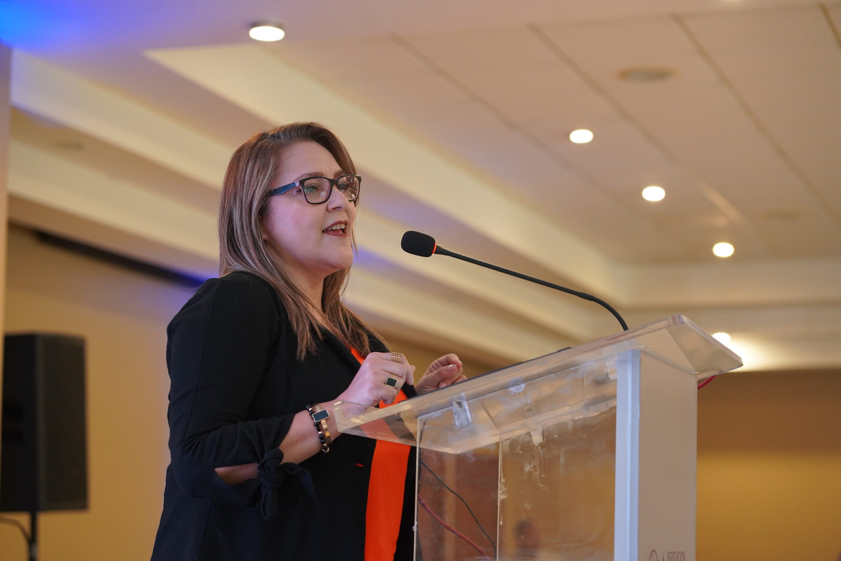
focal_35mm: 85
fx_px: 1986
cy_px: 280
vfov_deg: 16.1
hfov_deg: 23.9
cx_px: 420
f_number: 4
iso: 3200
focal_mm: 85
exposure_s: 1/160
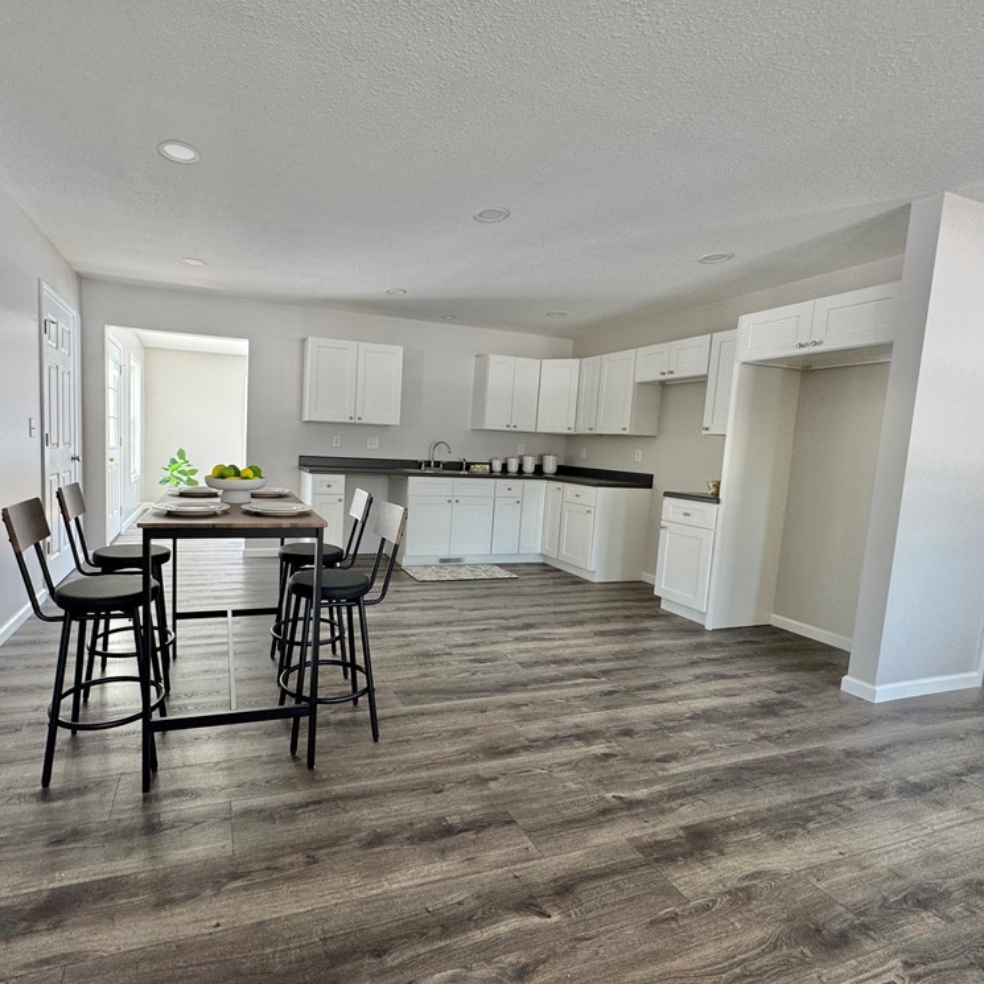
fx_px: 547
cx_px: 386
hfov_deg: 82.8
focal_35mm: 17
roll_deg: -2.5
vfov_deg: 84.0
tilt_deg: -6.1
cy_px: 495
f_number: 2.2
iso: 100
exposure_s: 1/99
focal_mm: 2.22
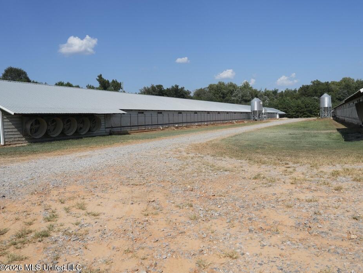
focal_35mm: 27
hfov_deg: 65.0
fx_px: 283
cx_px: 210
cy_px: 138
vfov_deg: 51.4
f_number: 5.6
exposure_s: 1/2000
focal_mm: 24
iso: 250
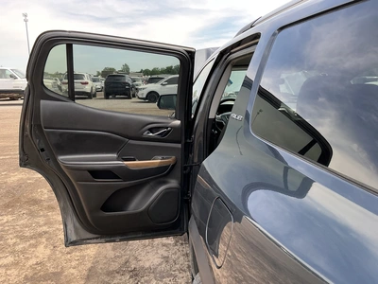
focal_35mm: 28
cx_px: 189
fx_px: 306
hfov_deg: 63.4
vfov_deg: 49.7
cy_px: 142
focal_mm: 3
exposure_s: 1/265
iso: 25
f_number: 1.8
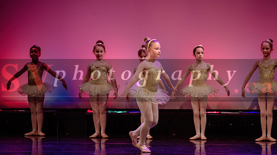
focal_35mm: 176
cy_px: 63
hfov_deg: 12.2
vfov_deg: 6.9
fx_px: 1294
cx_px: 133
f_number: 2.8
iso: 1600
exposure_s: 1/250
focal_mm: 160
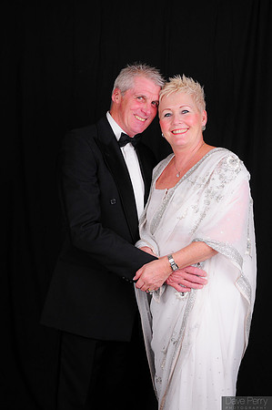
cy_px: 205
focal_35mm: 46
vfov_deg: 42.4
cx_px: 136
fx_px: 528
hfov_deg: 28.9
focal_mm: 31
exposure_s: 1/125
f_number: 8
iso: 200
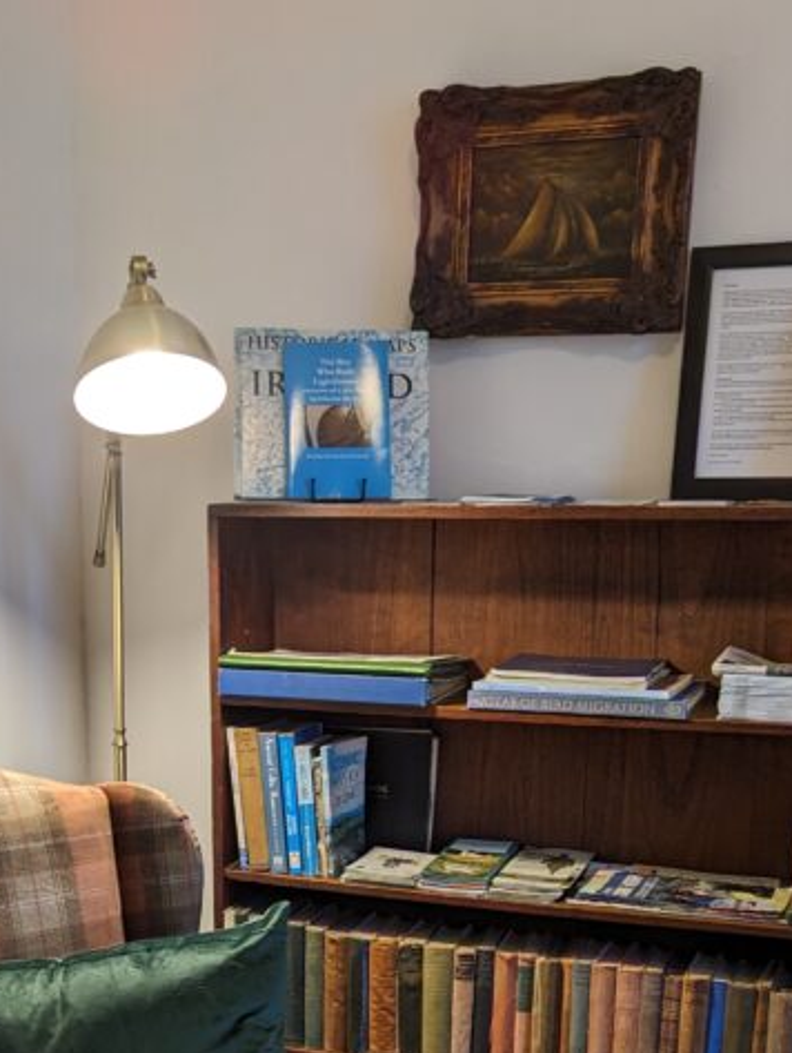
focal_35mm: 52
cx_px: 201
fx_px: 1583
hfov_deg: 27.7
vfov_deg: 35.5
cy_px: 853
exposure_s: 1/25
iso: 60
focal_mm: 6.81
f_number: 1.85
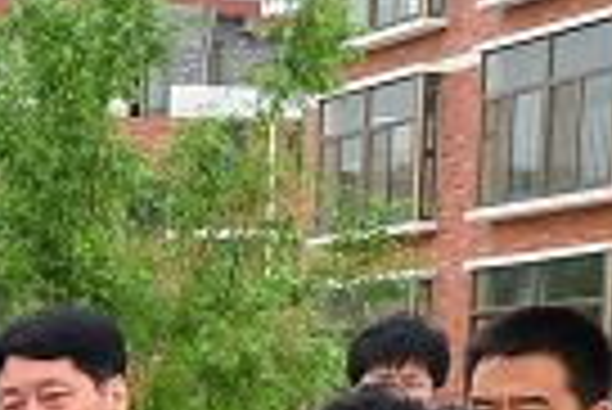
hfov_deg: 13.2
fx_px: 2246
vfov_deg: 9.8
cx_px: -657
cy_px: 782
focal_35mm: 132
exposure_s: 1/100
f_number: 5
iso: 320
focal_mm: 20
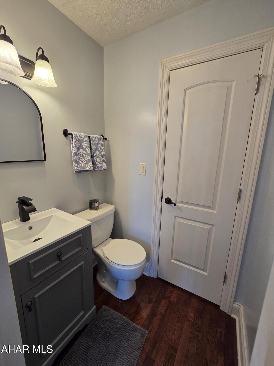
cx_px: 137
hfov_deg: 89.9
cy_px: 183
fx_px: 137
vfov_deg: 106.2
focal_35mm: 13
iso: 80
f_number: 2.2
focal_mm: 2.2
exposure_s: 1/60
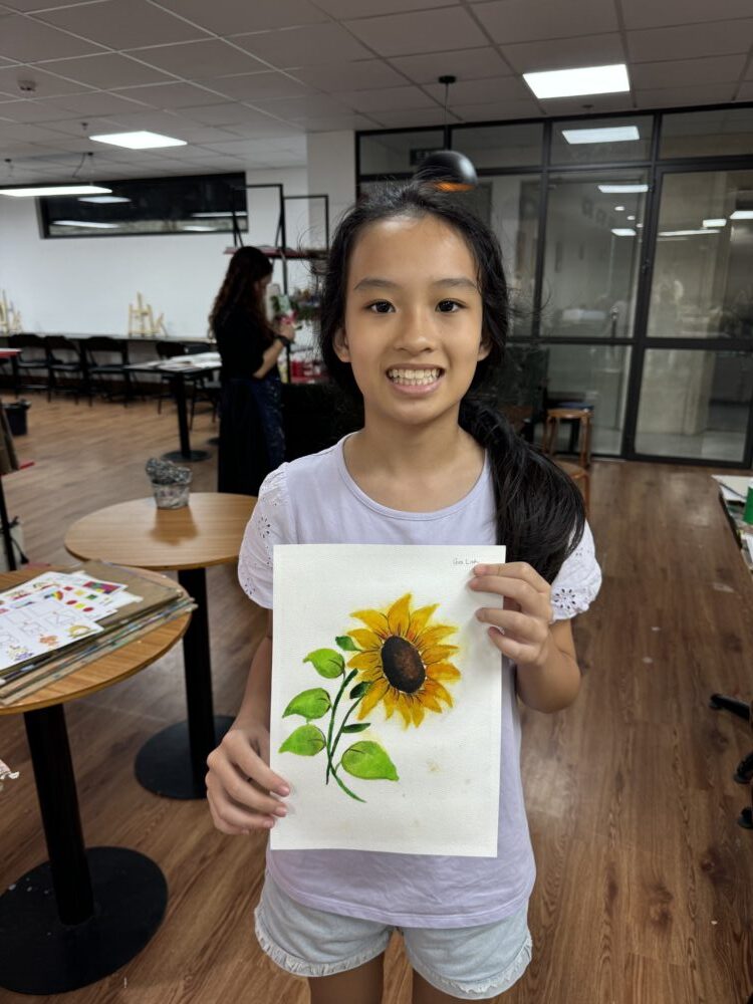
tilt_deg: -16.5
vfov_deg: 71.6
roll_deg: +0.3
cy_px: 502
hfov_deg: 56.8
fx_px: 696
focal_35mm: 24
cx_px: 376
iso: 100
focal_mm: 6.76
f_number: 1.78
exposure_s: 1/100
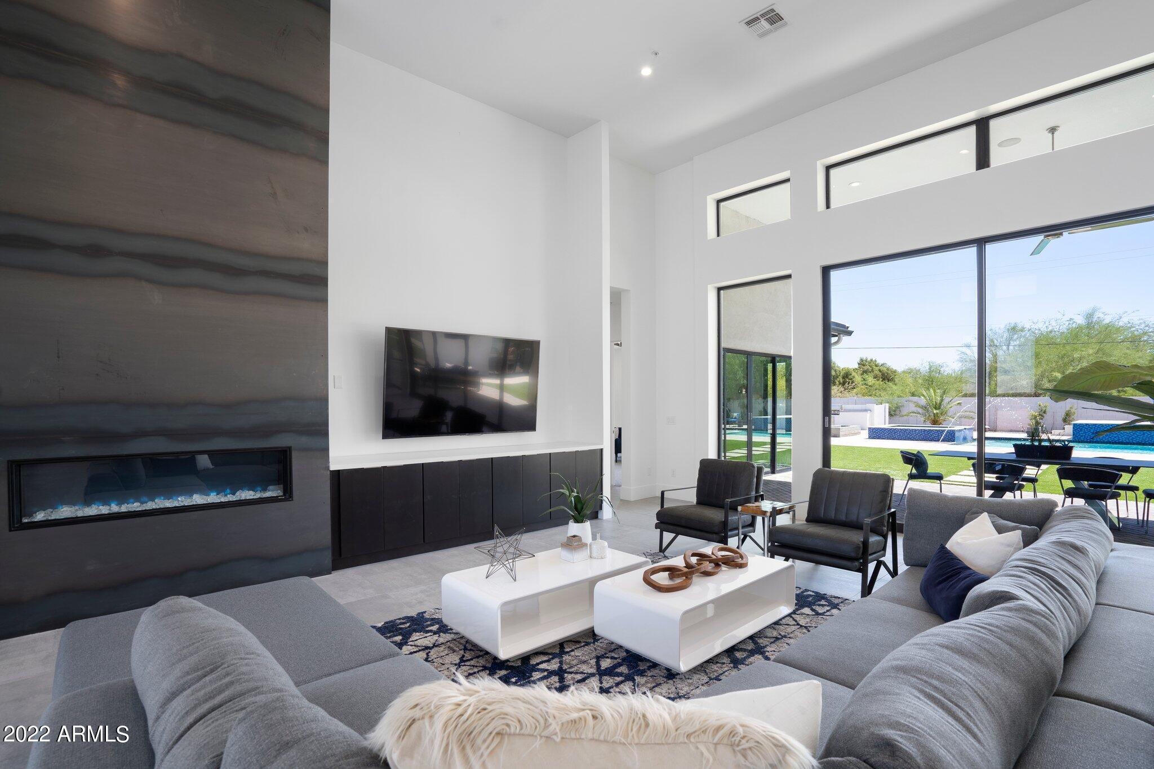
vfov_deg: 73.7
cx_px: 577
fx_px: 513
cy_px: 384
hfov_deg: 96.7
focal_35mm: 16
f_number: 8
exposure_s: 1/8
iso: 400
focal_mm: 16
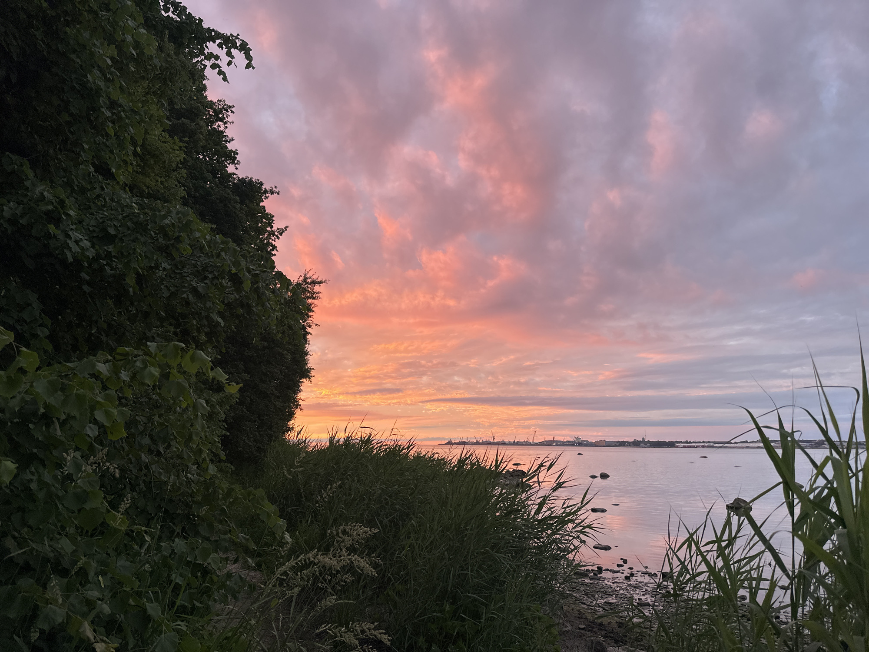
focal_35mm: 24
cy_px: 326
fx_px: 602
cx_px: 434
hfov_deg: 71.6
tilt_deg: +11.1
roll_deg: -0.1
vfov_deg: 56.8
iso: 125
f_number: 1.78
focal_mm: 6.86
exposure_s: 1/121
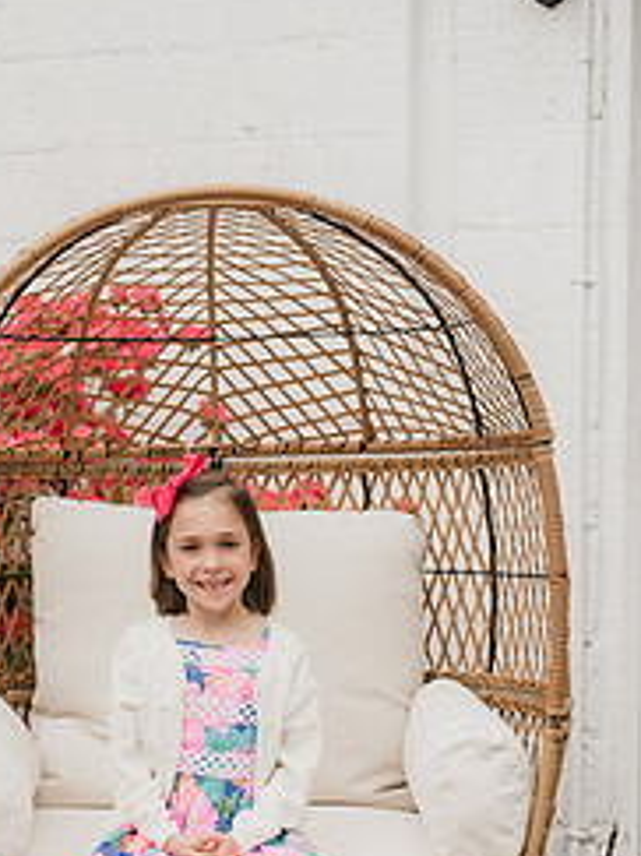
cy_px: 574
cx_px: 141
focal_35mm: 89
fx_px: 2199
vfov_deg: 21.9
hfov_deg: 16.5
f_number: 2.8
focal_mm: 50
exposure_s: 1/640
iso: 100
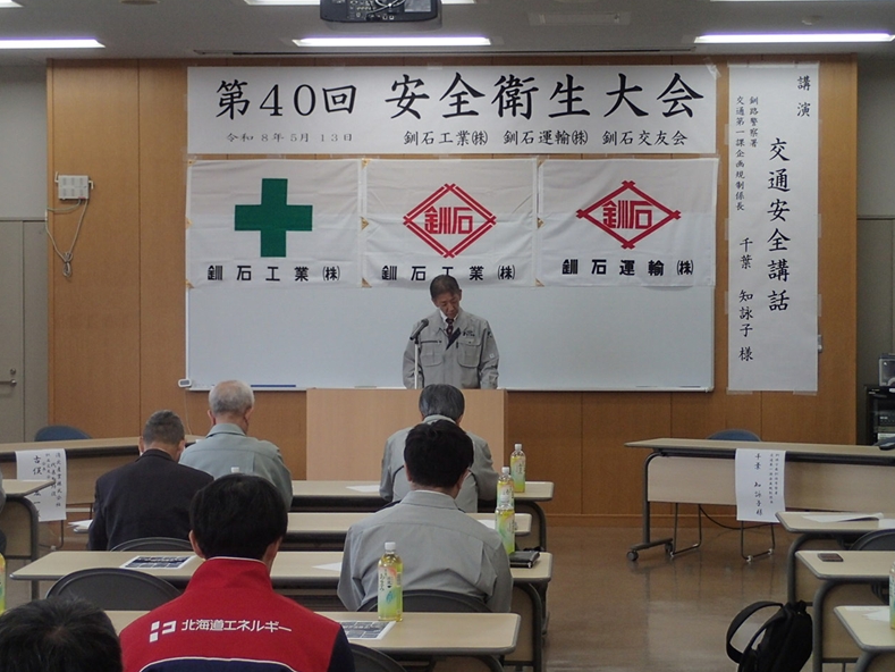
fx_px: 1939
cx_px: 449
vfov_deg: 19.6
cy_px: 339
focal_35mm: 75
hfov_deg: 26.0
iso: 250
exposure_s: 1/80
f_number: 4.2
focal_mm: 13.47
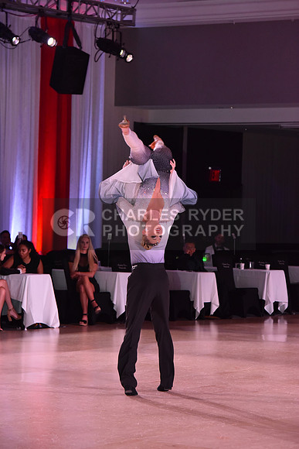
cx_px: 150
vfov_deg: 15.2
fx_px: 1681
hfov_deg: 10.2
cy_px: 224
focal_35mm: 135
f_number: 5.6
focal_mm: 135
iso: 2500
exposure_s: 1/320
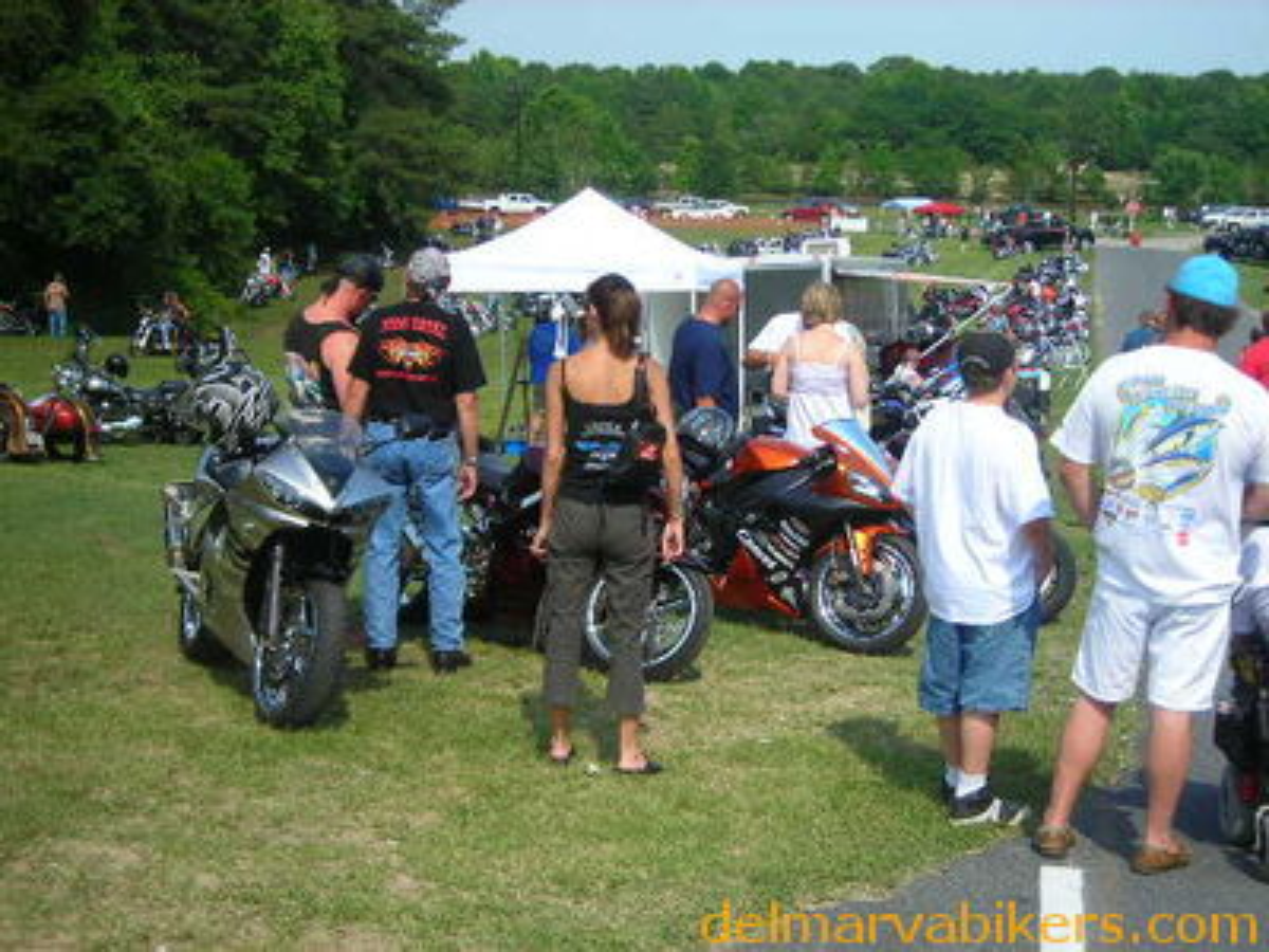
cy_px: 476
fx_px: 2016
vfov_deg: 26.6
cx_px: 634
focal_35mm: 55
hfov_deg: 34.9
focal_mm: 9.1
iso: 50
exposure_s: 1/468
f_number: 3.6
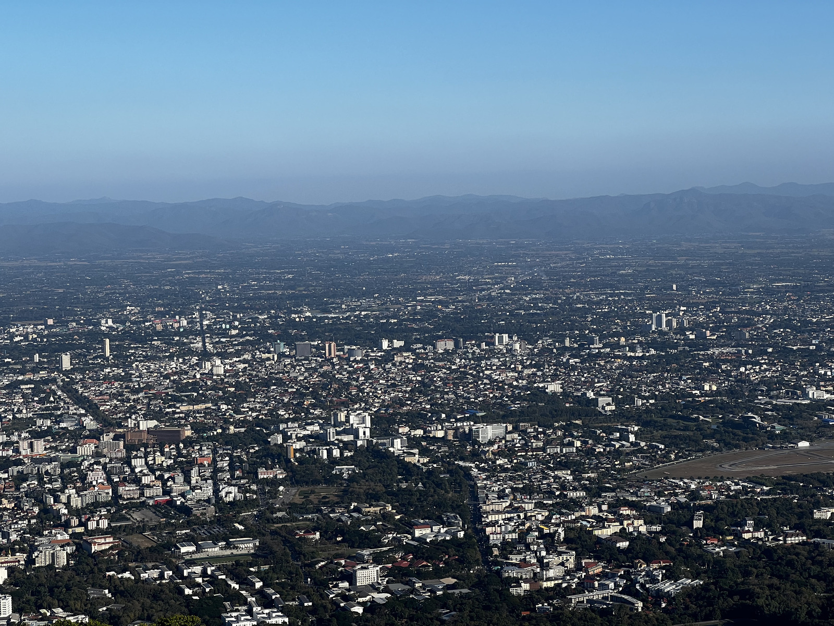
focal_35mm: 77
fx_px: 1855
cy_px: 313
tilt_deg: -3.4
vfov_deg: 19.1
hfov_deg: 25.3
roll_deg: +1.7
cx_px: 417
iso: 32
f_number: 2.8
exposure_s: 1/815
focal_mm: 9
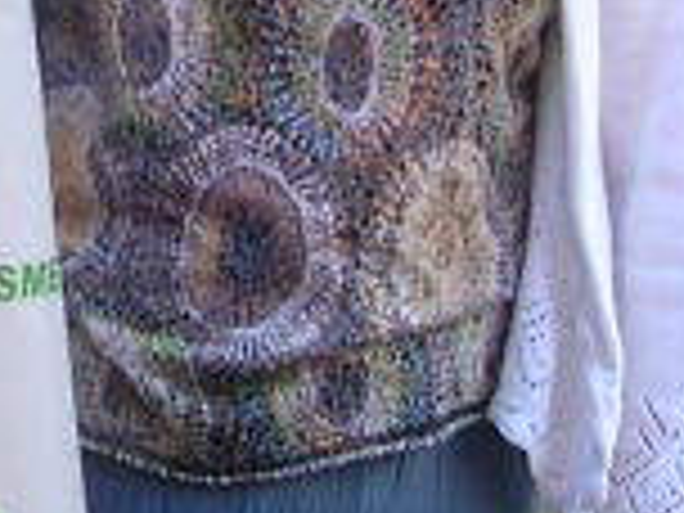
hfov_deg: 8.3
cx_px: -81
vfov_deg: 6.3
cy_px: -86
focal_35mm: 236
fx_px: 4663
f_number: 2.8
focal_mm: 5.8
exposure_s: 1/45.8
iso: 50
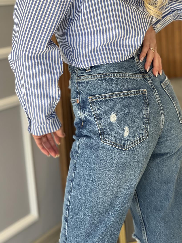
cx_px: 95
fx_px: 610
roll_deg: +4.5
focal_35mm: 87
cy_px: 136
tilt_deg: -10.9
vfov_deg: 22.5
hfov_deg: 17.0
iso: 125
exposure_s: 1/121
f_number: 2.8
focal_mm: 9
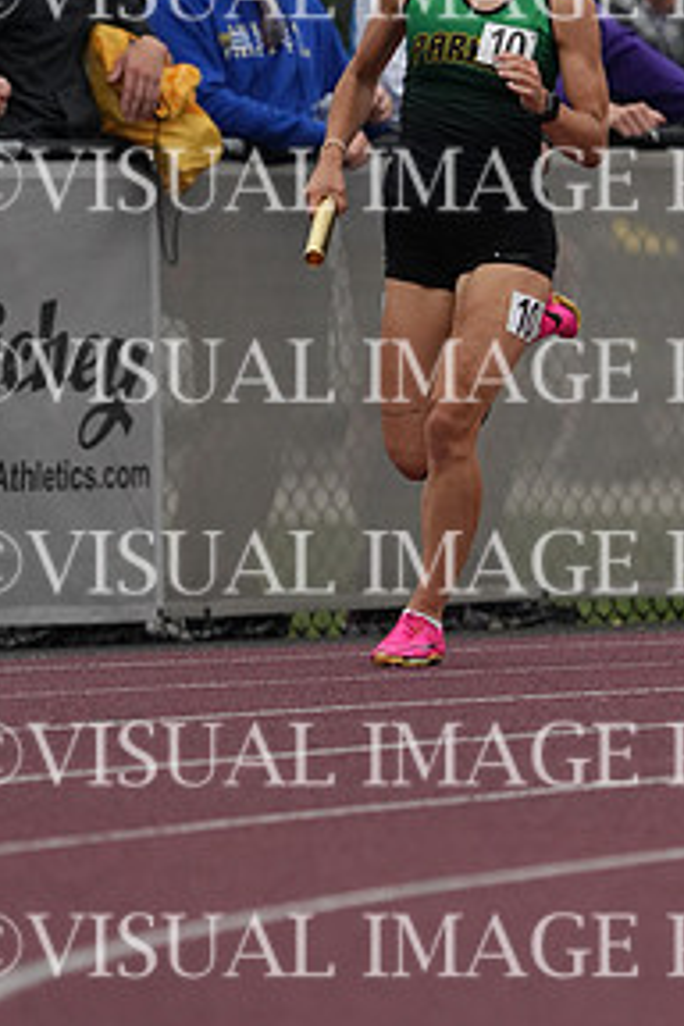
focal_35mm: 984
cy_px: 467
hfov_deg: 1.4
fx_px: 28042
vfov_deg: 2.1
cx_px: 643
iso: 2500
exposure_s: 1/5000
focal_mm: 489
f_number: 6.3
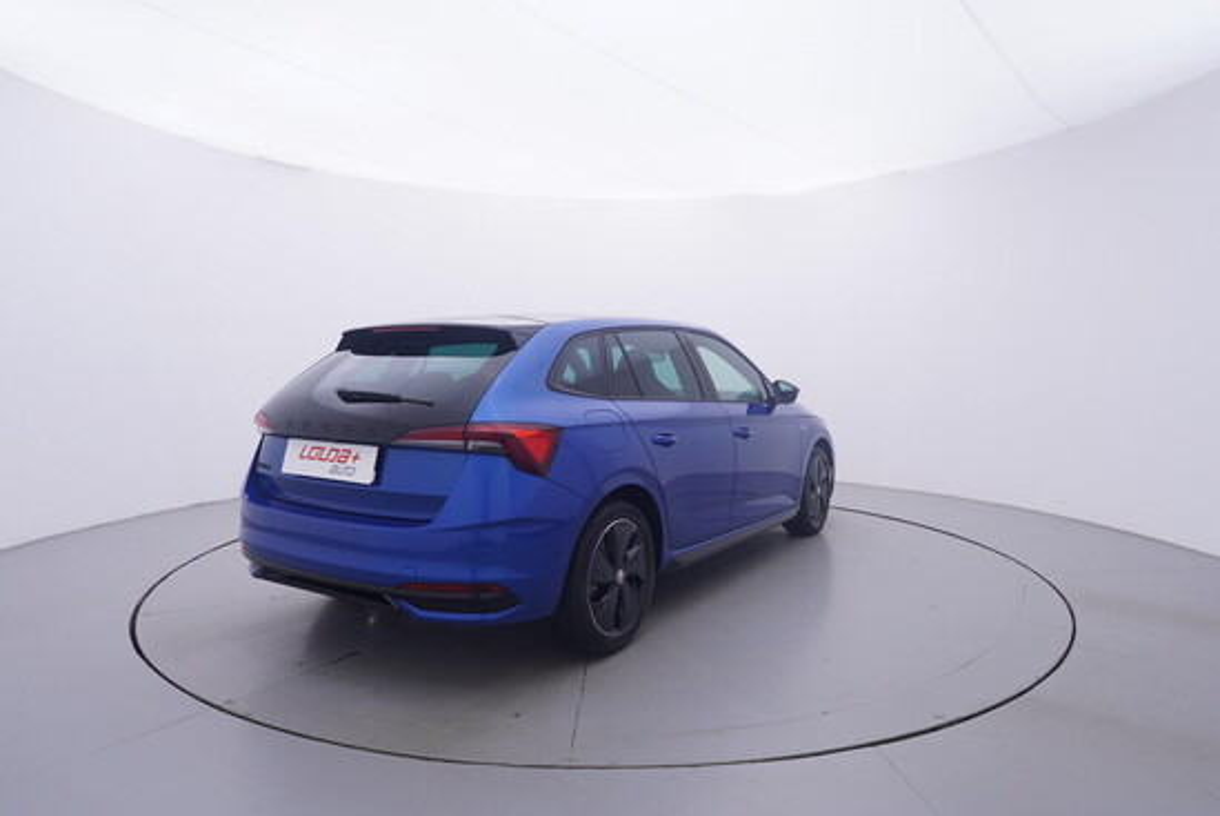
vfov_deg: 56.2
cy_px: 408
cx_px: 610
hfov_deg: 77.3
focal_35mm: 22
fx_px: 763
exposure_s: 1/80
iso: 200
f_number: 5
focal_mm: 15
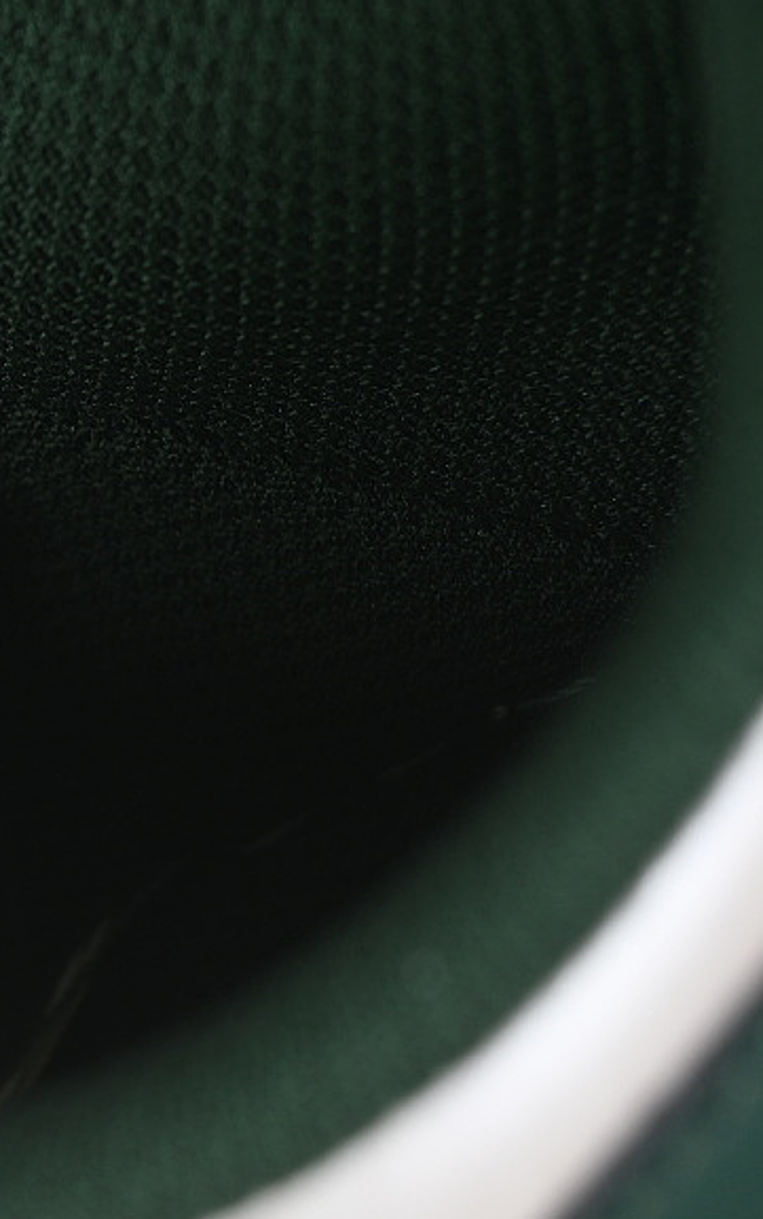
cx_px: -302
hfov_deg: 9.0
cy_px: 621
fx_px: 4754
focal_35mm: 143
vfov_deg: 14.6
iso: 160
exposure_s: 1/80
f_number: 7.1
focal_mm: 50
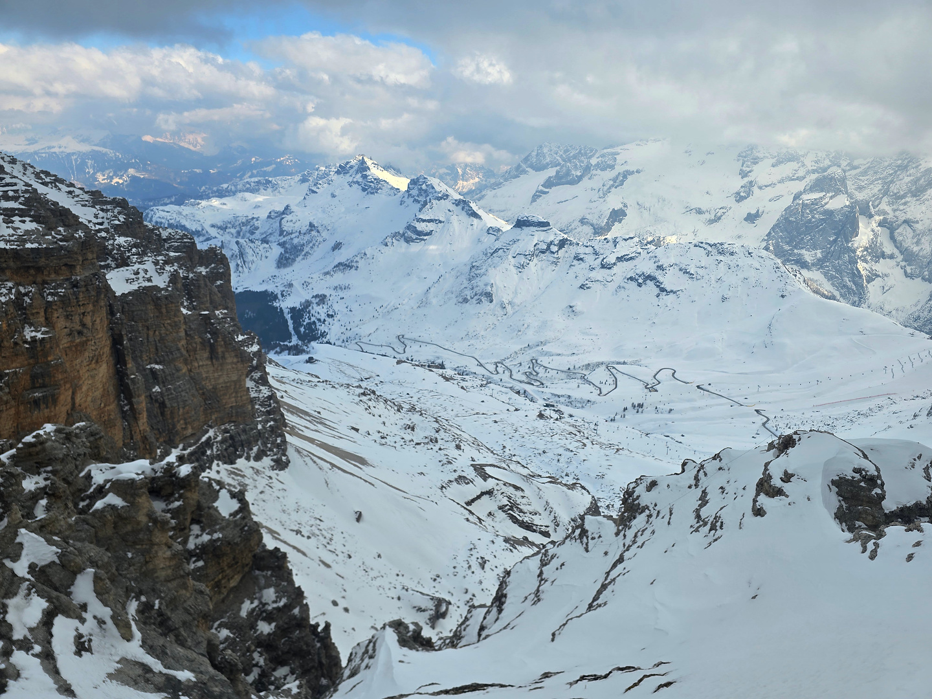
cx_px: 466
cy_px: 350
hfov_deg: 73.9
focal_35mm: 23
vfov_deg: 58.9
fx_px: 619
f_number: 1.7
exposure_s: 1/590
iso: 12
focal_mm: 6.3
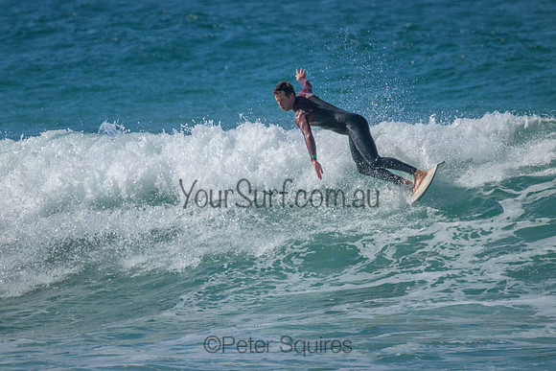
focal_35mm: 800
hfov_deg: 2.6
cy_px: 186
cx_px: 278
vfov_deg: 1.7
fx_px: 12358
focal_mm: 800
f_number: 11
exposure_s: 1/2000
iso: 1600
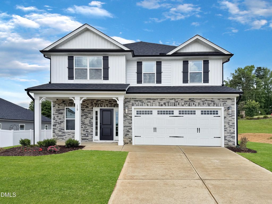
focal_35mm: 24
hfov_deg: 71.6
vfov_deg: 56.8
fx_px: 189
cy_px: 102
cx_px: 136
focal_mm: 6.76
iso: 80
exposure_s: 1/3279
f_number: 1.78
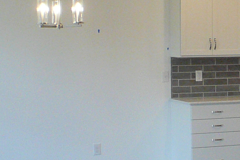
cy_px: 61
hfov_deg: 11.6
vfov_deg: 8.1
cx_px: 342
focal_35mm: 170
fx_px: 1133
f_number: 3.3
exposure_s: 1/80
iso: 200
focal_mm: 7
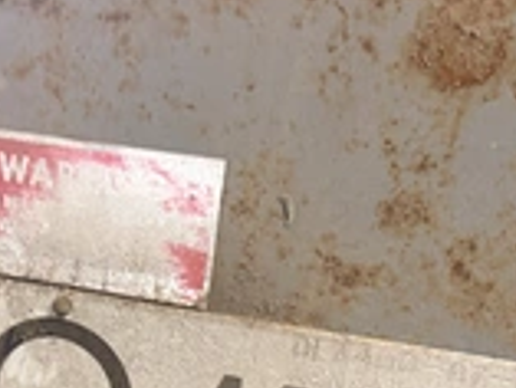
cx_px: 145
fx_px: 910
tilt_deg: -26.7
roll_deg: -3.6
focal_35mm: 61
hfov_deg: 31.2
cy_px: 408
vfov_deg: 22.9
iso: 400
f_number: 1.78
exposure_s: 1/60
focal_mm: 6.76
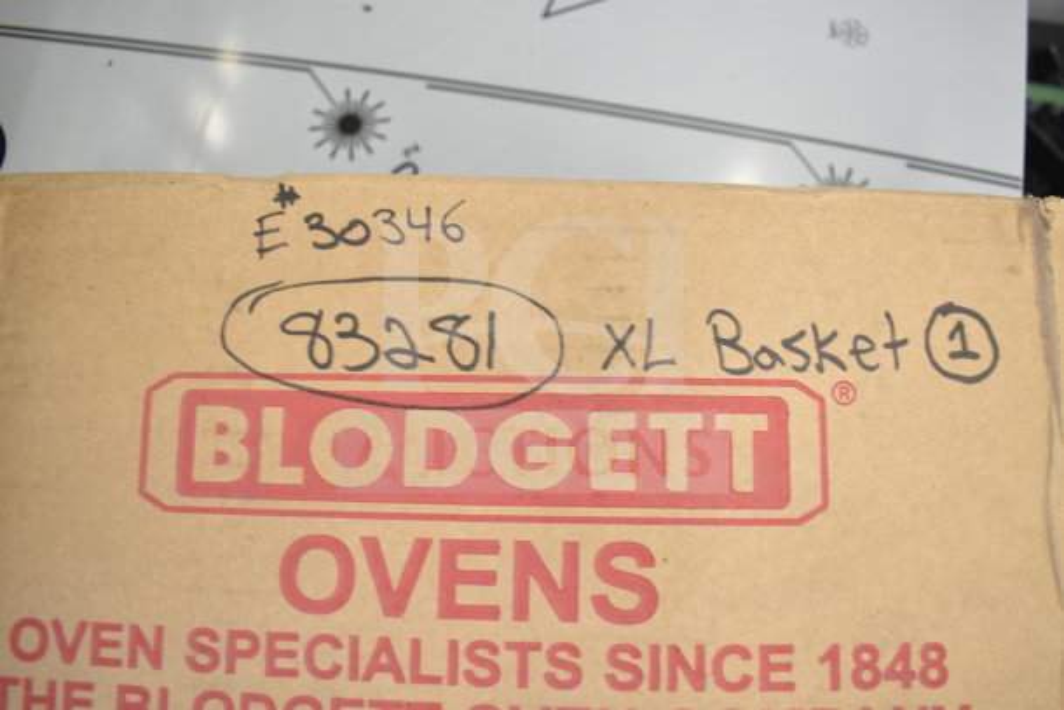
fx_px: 798
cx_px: 532
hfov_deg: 67.4
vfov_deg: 48.0
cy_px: 355
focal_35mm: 27
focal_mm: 18
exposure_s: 1/30
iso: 450
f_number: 3.5
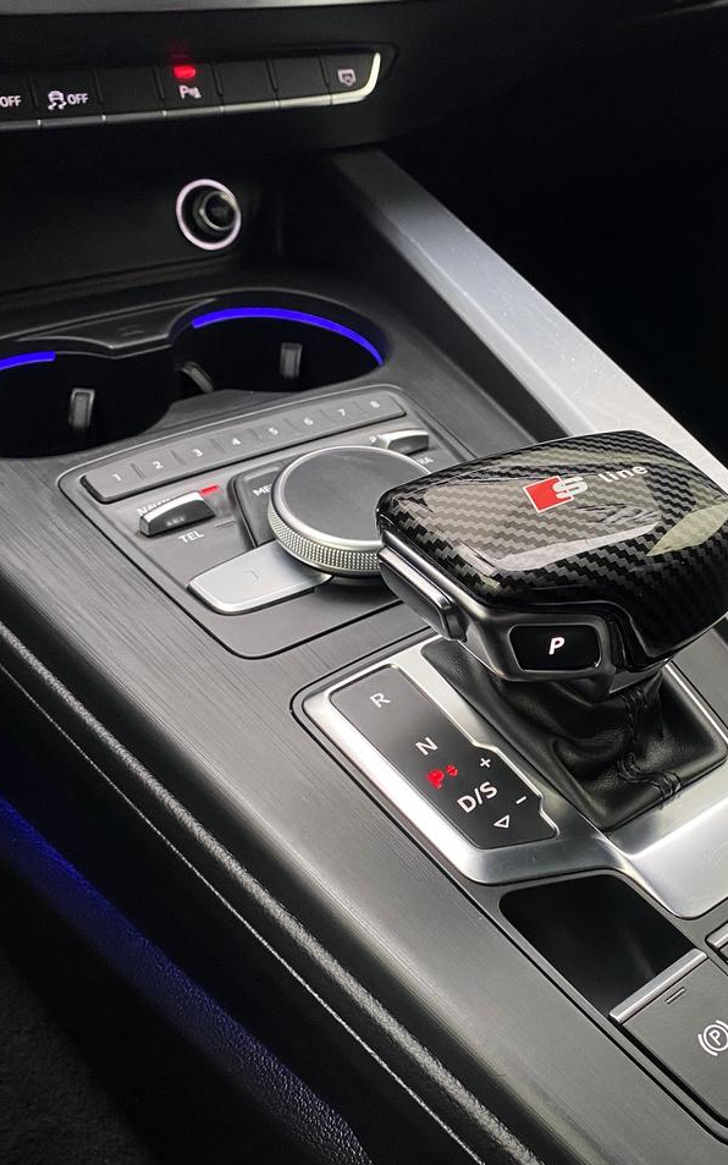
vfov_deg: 52.7
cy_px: 586
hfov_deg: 33.8
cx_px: 536
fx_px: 1174
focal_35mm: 37
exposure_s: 1/81
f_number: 1.8
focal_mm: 4.25
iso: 100
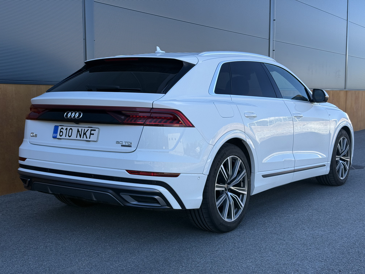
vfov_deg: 30.3
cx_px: 182
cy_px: 137
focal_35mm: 48
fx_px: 506
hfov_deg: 39.7
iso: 64
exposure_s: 1/1608
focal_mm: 6.76
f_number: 1.78
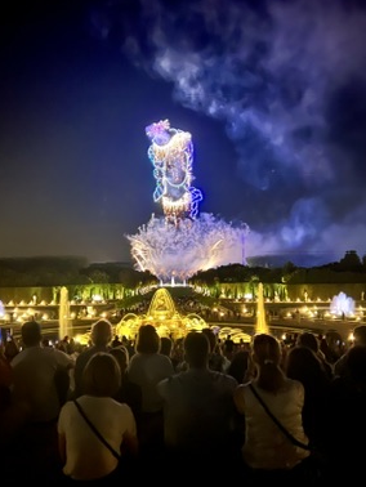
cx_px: 175
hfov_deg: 43.0
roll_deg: +1.6
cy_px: 253
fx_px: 465
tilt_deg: +1.2
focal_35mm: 33
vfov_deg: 55.3
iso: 2000
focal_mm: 5.7
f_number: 1.5
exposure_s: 1/9
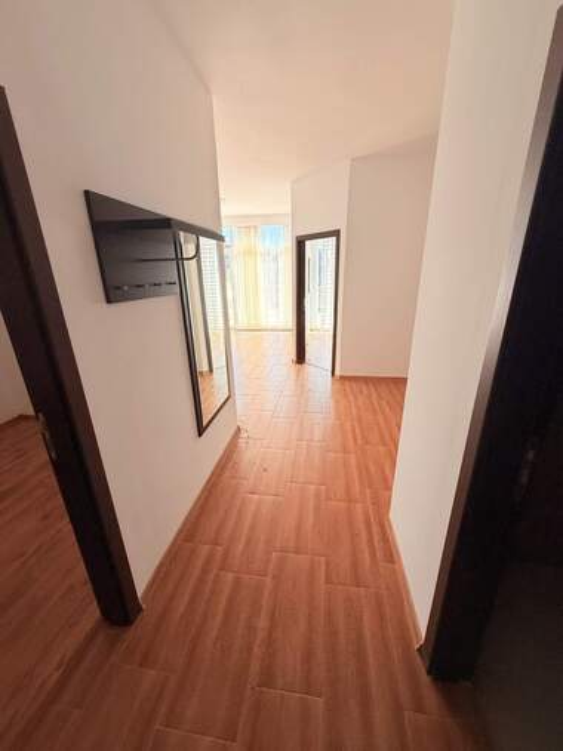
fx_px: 304
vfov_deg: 102.1
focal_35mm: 14
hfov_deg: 85.7
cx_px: 282
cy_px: 376
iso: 50
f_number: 2.2
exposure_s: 1/316
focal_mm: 2.22
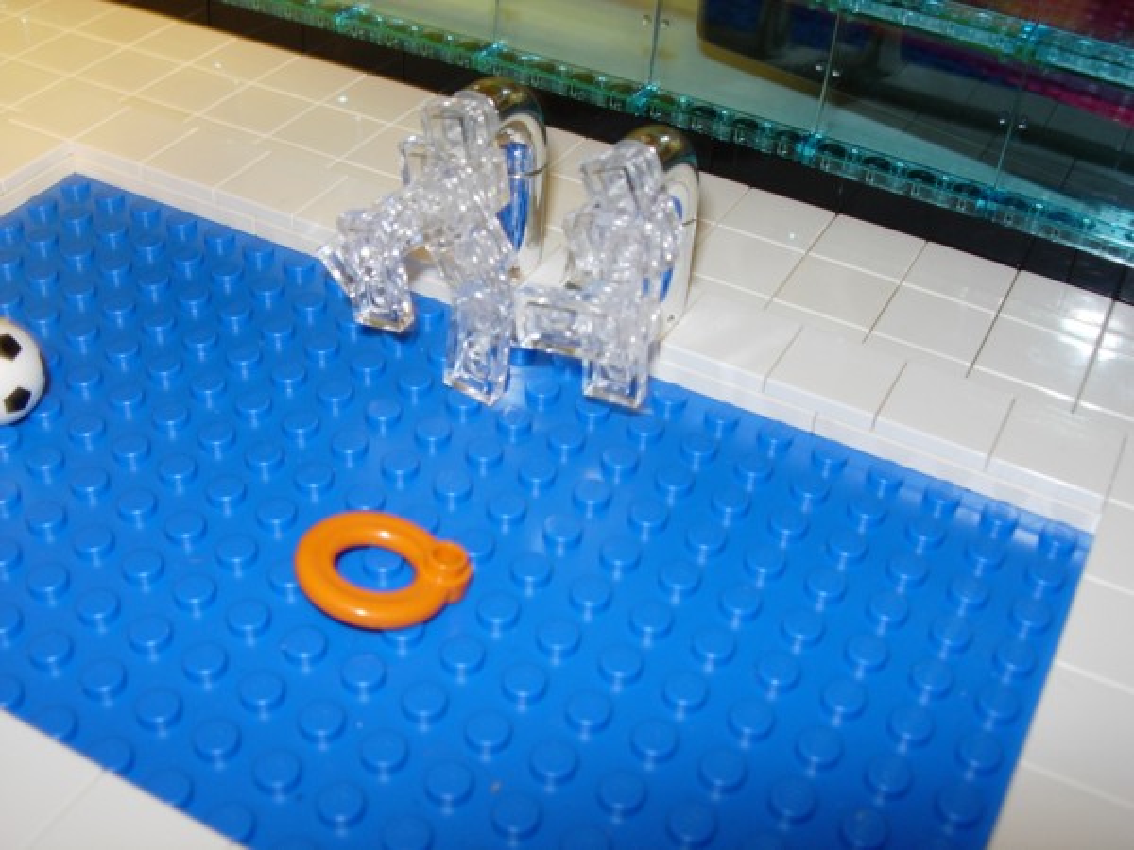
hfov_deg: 45.8
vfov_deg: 35.1
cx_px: 567
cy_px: 425
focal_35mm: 41
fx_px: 1343
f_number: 4.9
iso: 79
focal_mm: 8.5
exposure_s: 1
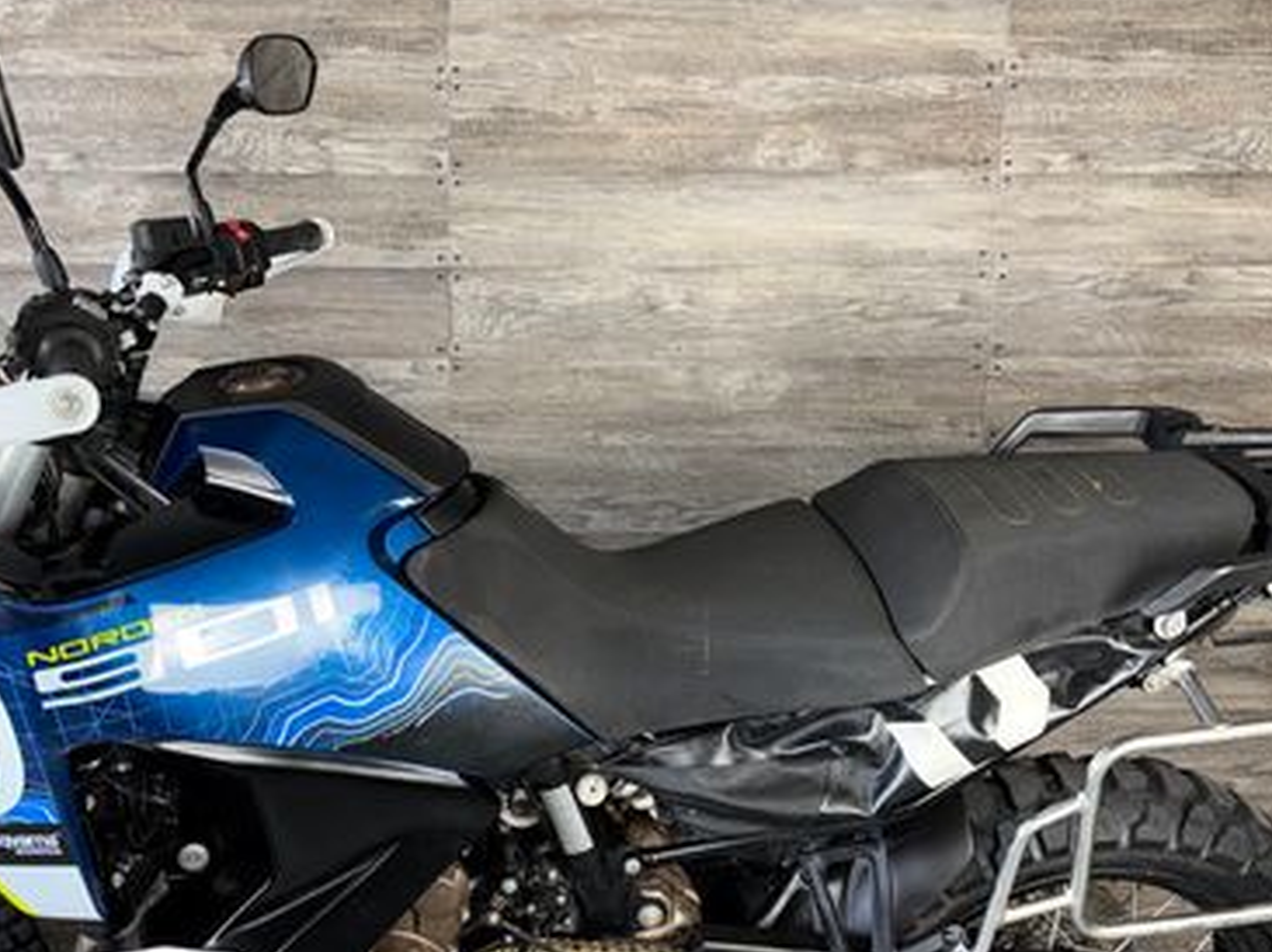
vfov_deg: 34.3
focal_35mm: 42
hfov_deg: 44.4
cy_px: 528
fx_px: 1542
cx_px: 459
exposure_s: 1/30
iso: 64
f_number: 1.78
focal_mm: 6.76
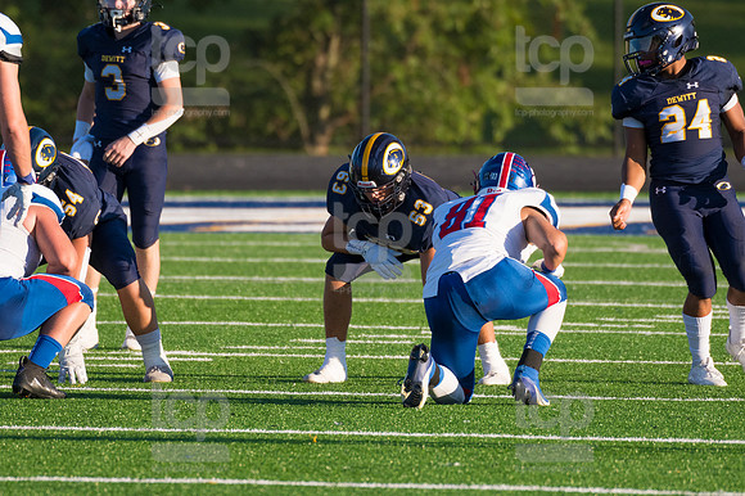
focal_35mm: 570
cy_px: 248
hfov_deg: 3.6
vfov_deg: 2.4
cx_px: 372
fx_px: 11789
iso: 500
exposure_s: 1/2000
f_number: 5.6
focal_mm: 380
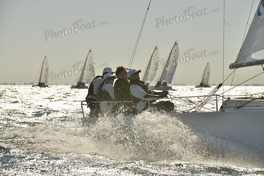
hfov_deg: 10.3
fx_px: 1467
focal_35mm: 200
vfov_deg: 6.9
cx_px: 132
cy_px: 88
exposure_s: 1/1250
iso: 280
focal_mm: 200
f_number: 10
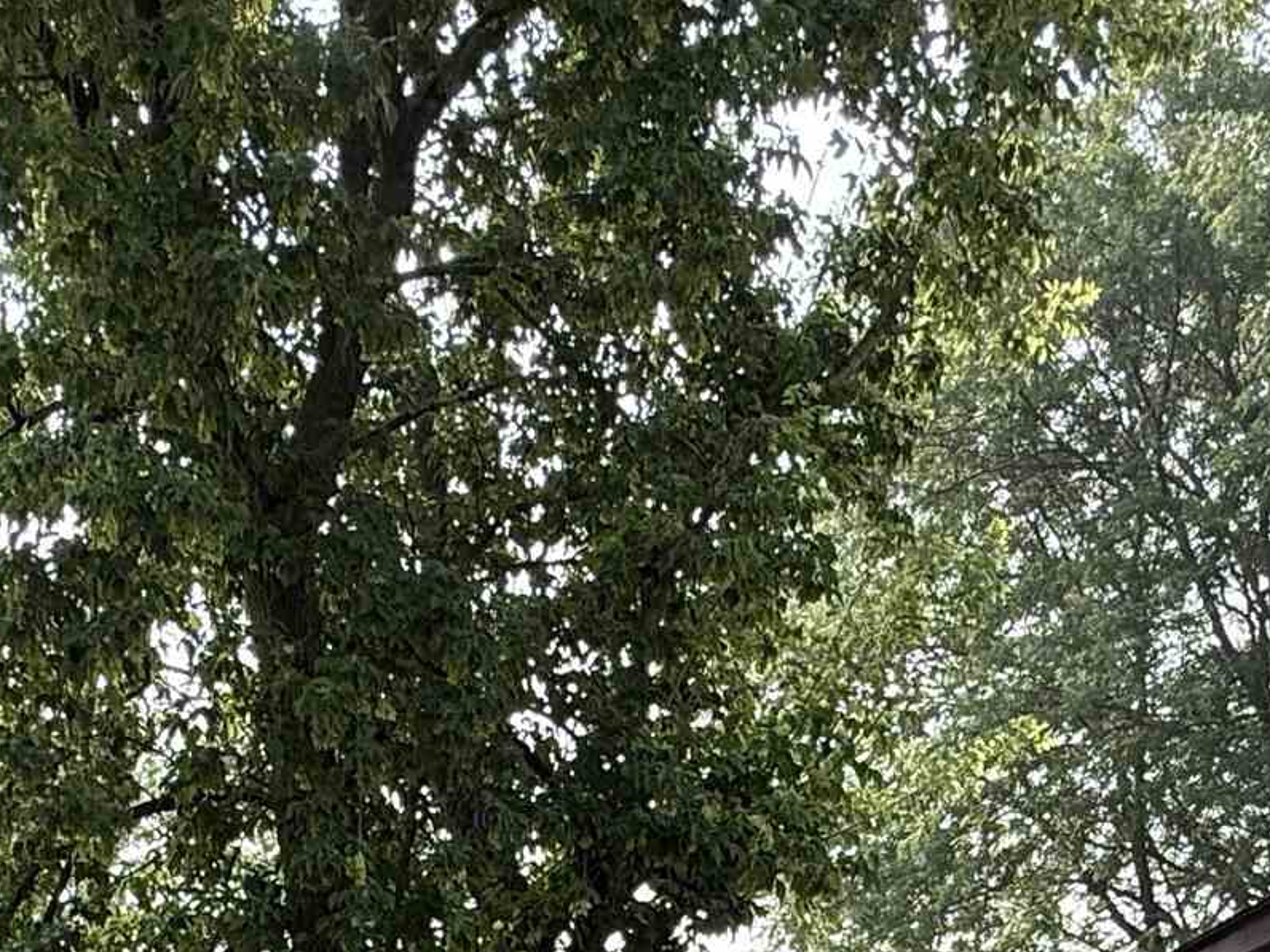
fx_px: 1981
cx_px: 549
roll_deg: +1.2
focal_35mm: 54
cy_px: 1604
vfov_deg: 20.8
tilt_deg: +0.3
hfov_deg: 35.5
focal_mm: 2.22
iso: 64
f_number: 2.2
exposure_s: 1/468
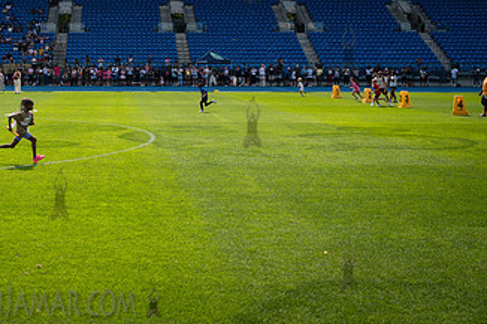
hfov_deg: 30.6
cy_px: 49
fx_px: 852
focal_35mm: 63
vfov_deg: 21.2
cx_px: 58
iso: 100
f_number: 5
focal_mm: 35
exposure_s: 1/640
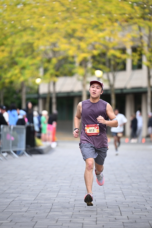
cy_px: 114
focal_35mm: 190
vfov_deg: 10.8
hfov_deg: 7.2
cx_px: 76
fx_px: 1202
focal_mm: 190
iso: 1000
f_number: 2.8
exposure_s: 1/1600
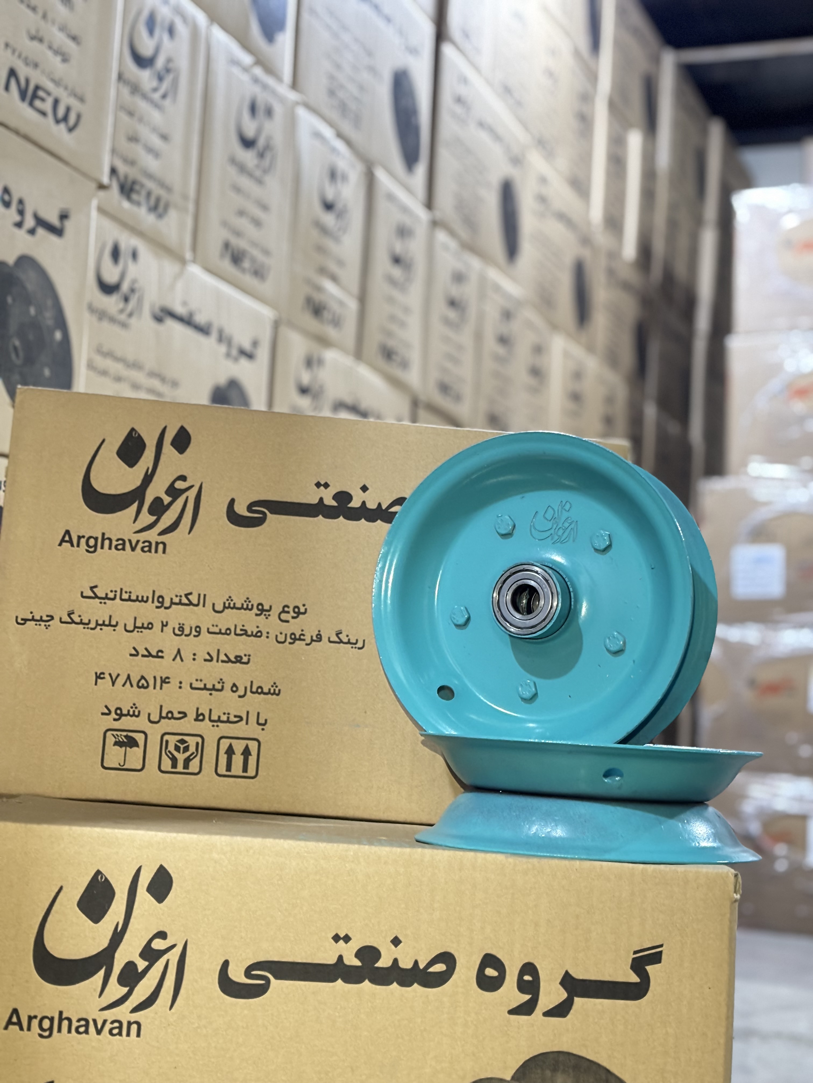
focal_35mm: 52
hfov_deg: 28.0
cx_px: 406
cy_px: 542
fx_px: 1628
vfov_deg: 36.8
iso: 500
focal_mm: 5.96
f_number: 1.6
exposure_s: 1/20
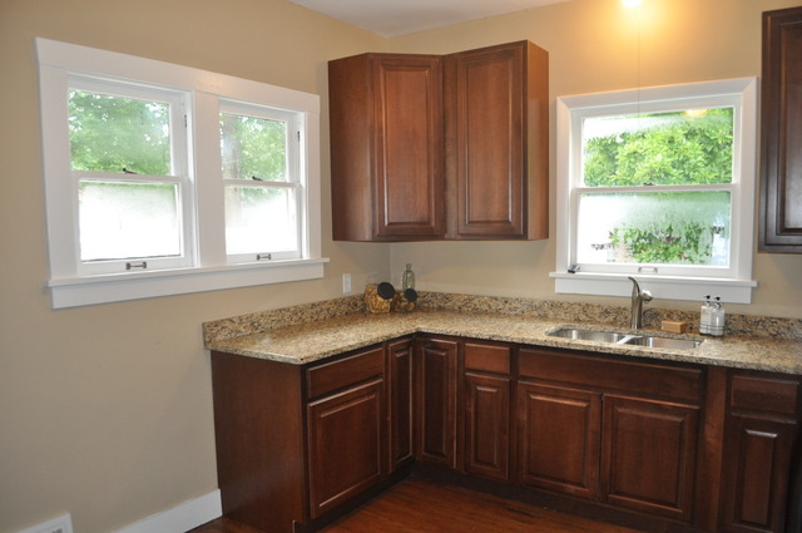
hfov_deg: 67.4
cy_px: 266
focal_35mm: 27
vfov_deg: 47.8
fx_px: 601
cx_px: 401
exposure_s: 1/60
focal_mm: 18
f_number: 3.5
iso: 800
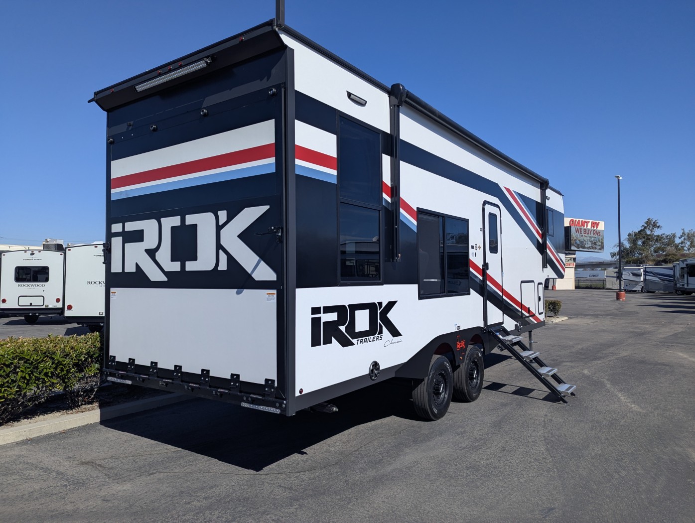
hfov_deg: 71.5
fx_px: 482
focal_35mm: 24
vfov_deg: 56.9
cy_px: 262
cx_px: 348
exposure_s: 1/4184
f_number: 1.85
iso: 53
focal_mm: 6.81
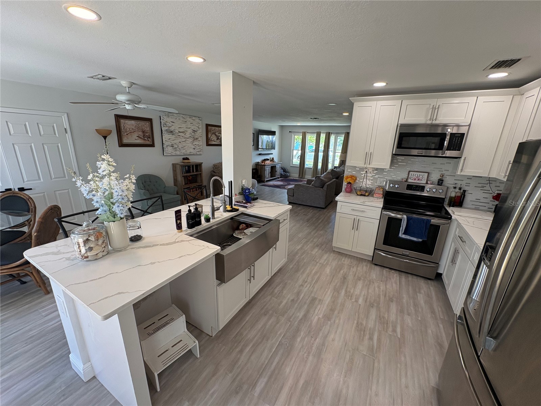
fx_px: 219
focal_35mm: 14
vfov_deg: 85.7
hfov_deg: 102.1
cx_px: 270
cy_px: 203
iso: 100
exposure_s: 1/126
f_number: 2.2
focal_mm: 2.22
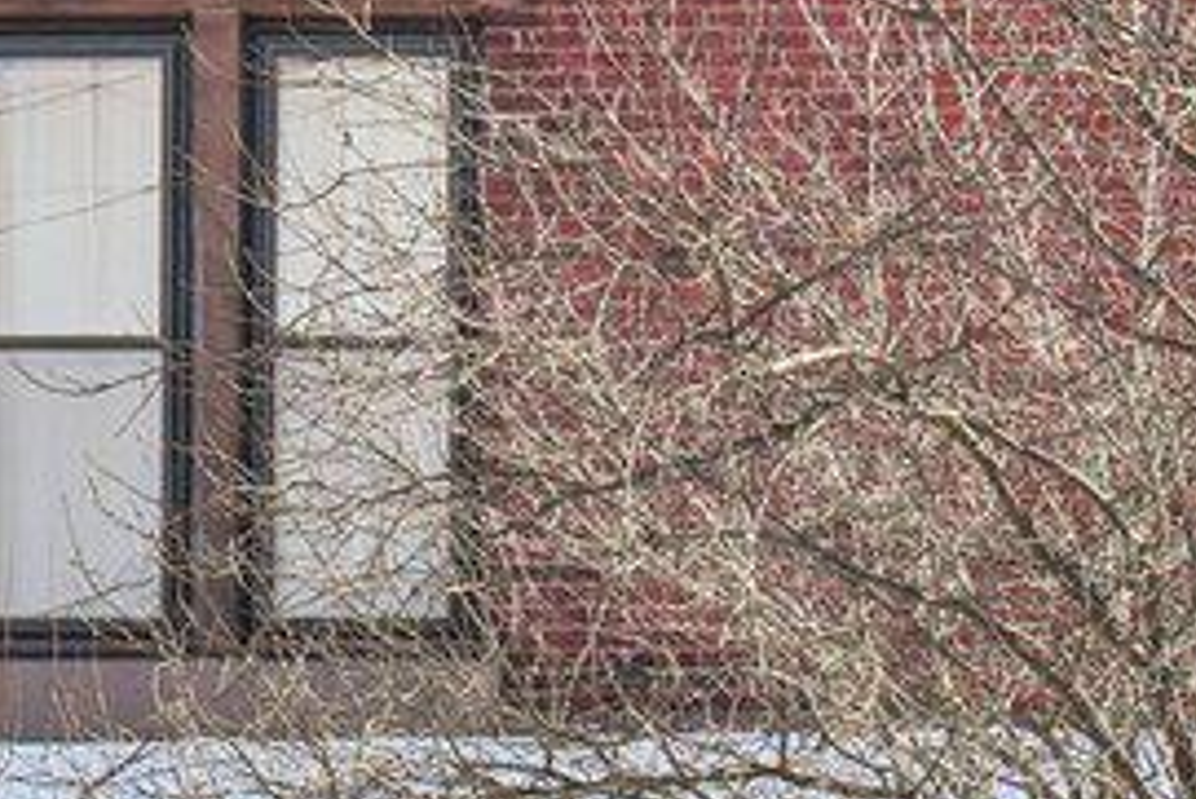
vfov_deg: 4.8
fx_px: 9539
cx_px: 1832
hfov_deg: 7.1
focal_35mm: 287
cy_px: 130
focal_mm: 38
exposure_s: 1/125
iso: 100
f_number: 8
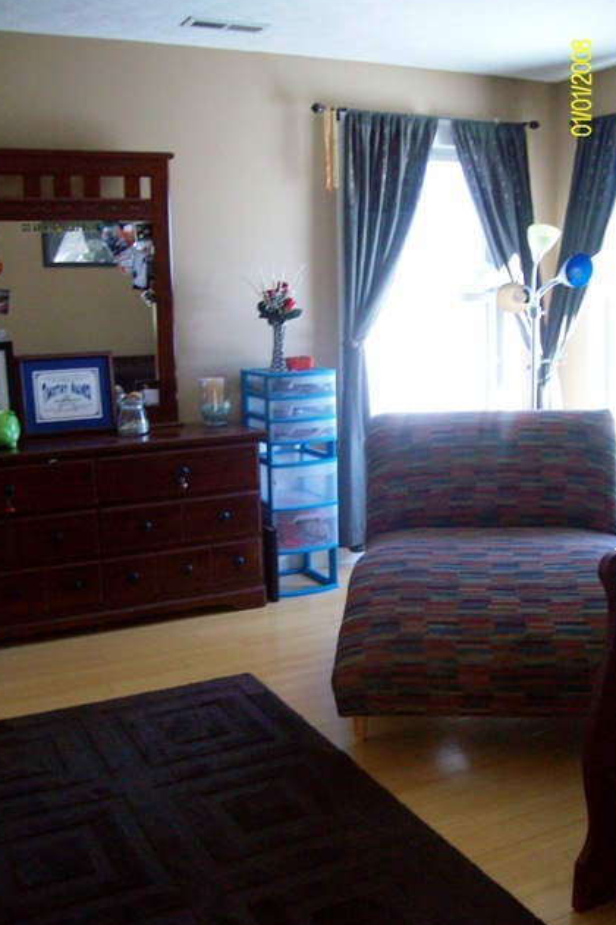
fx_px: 950
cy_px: 461
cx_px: 309
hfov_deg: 35.9
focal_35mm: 37
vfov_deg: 51.9
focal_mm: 5.8
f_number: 2.8
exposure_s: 1/40
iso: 189
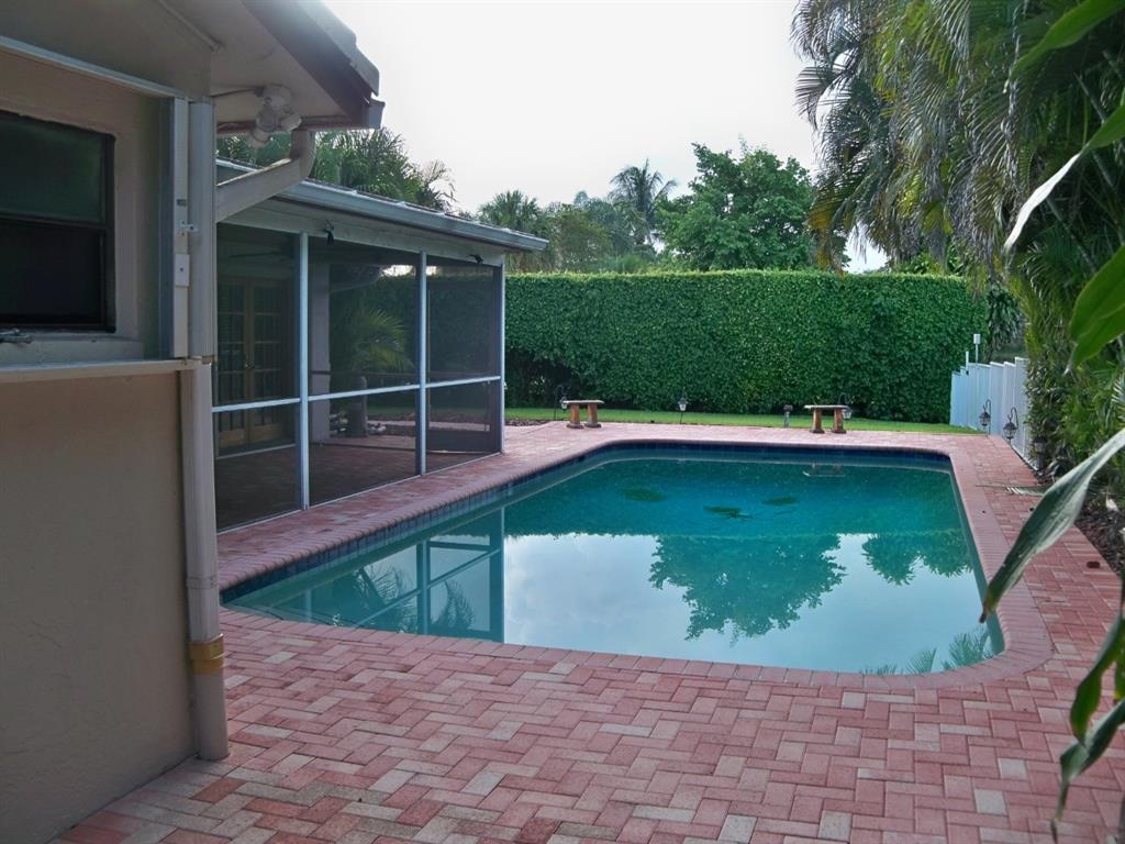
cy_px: 422
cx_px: 562
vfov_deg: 40.7
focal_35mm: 35
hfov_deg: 52.6
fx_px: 1137
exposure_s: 1/100
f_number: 3.5
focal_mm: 6.2
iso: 64
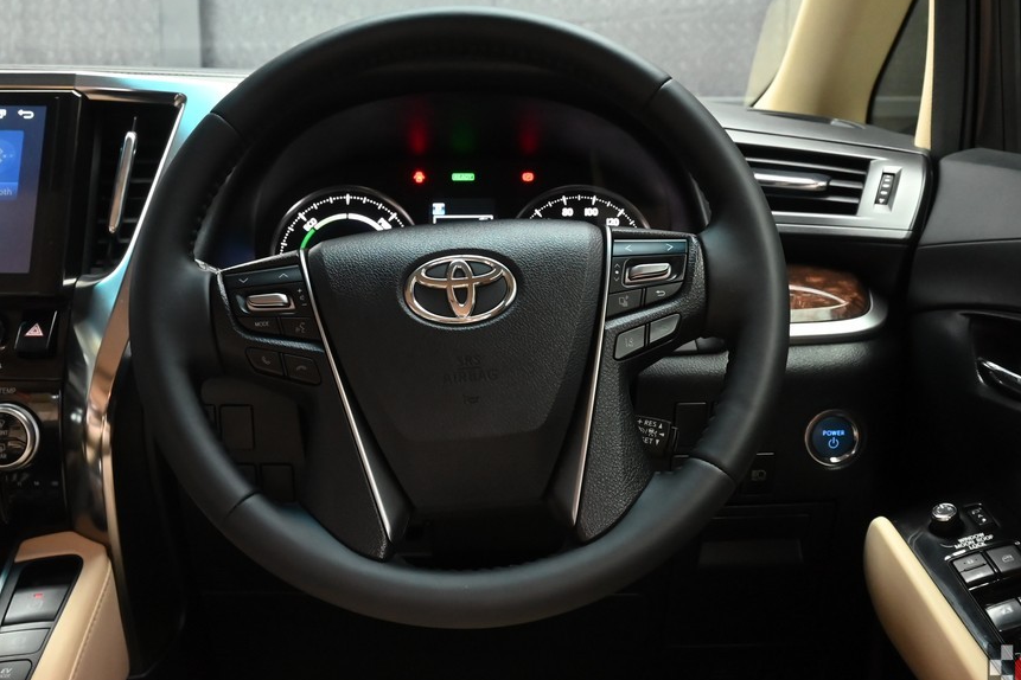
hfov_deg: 42.7
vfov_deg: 29.2
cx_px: 460
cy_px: 336
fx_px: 1305
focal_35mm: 46
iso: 2200
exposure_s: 1/30
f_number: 6.7
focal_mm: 24
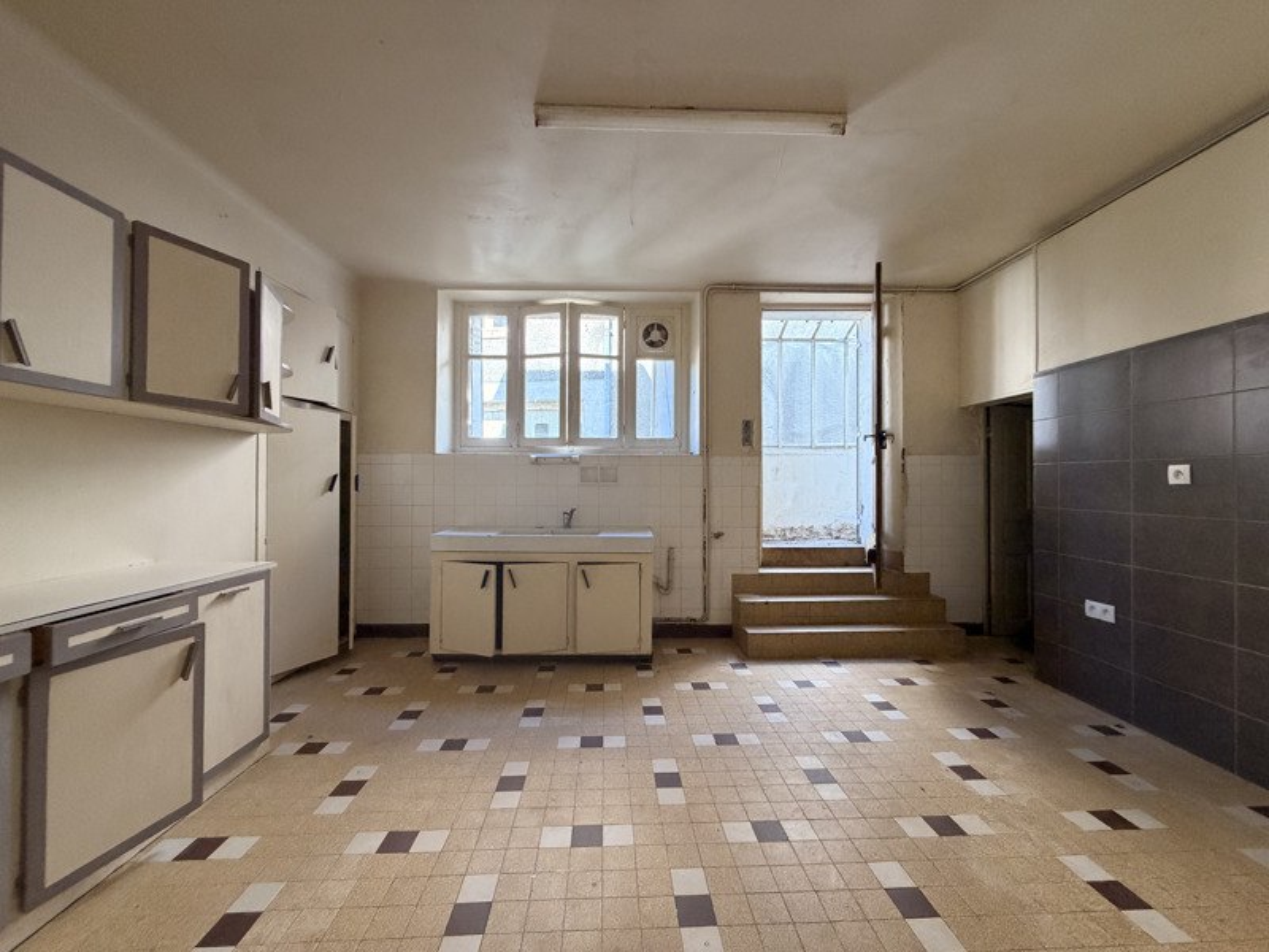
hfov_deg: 102.1
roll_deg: +0.5
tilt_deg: +0.3
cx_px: 634
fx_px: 513
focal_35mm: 14
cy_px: 476
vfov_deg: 85.7
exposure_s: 1/112
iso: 320
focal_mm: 2.22
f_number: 2.2
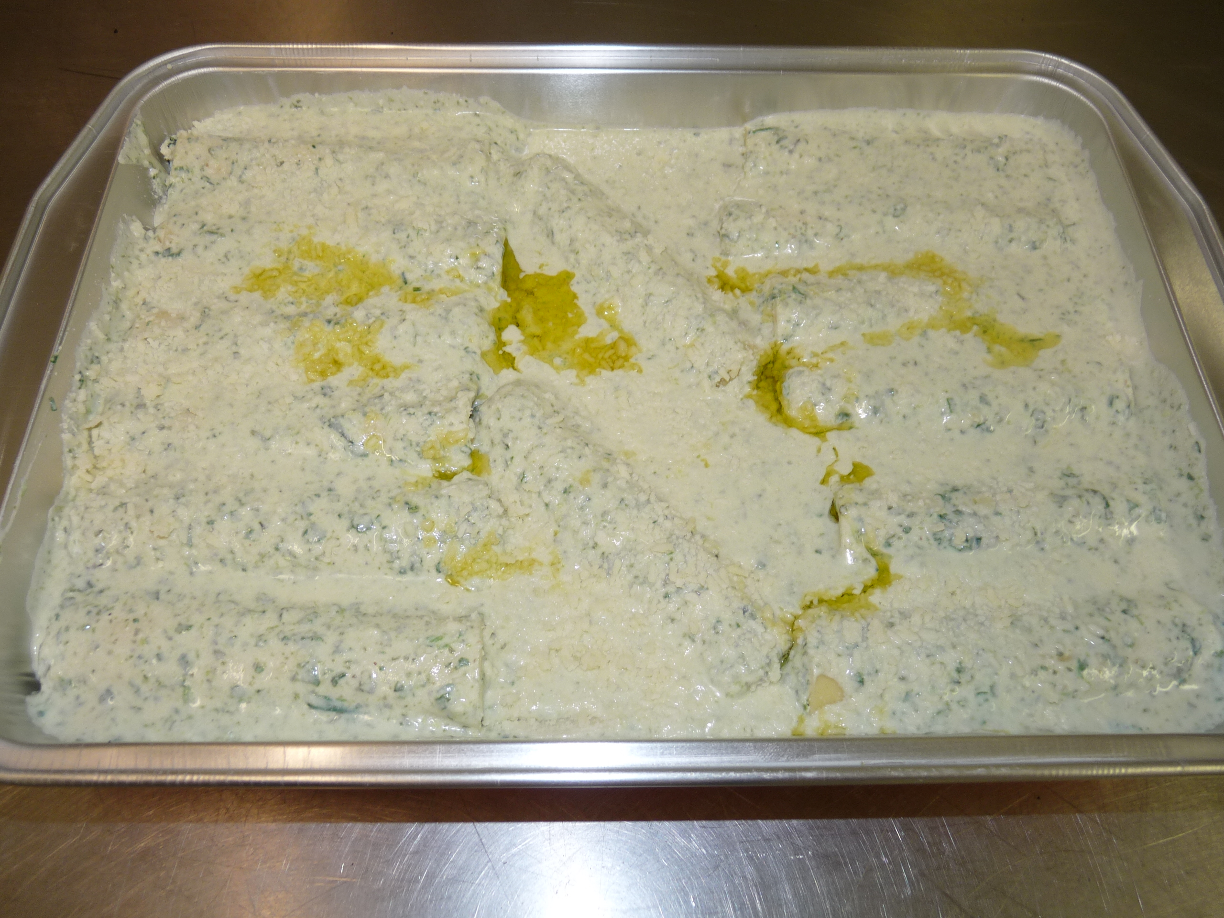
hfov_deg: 65.3
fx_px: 955
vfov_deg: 51.4
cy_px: 459
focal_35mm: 27
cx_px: 612
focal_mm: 4.8
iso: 100
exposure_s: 1/30
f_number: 2.8
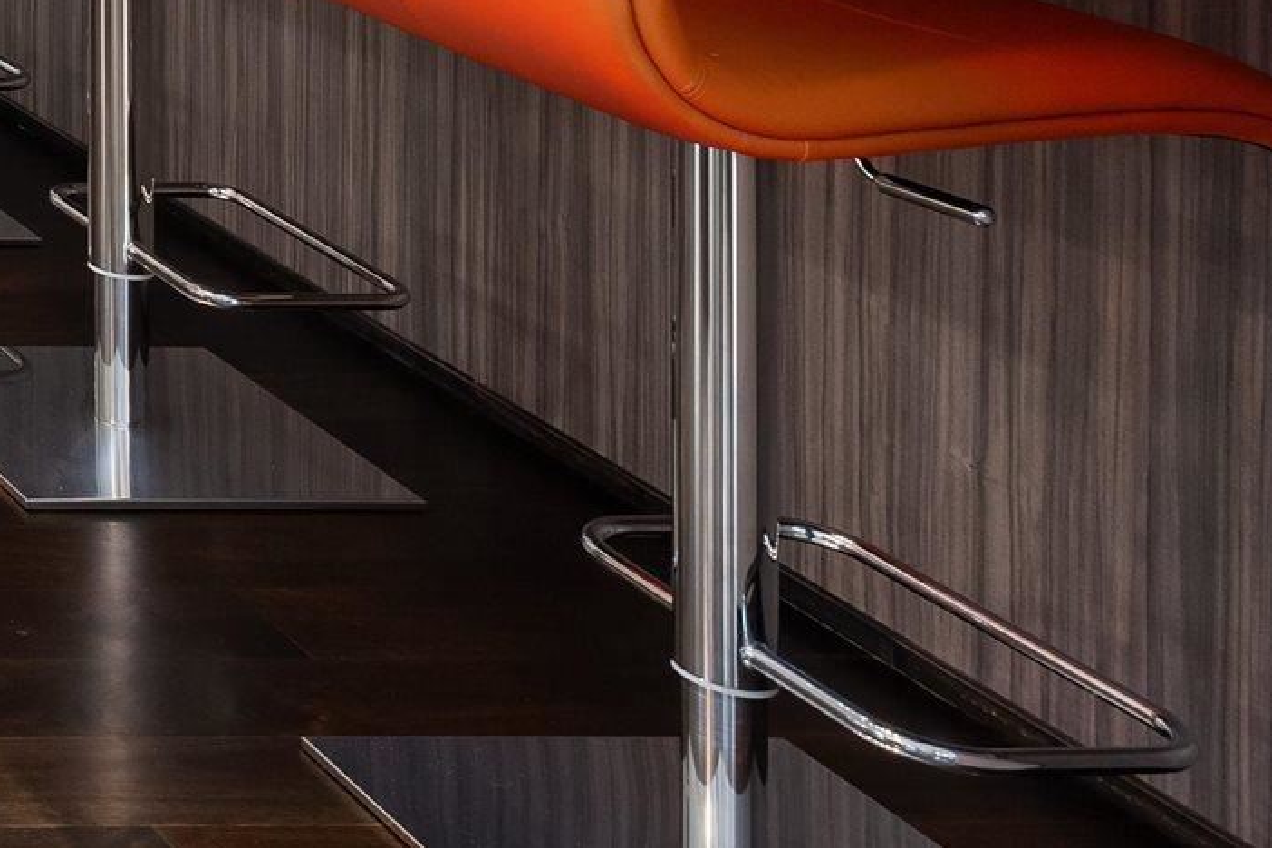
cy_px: -656
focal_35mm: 70
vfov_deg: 16.4
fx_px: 2473
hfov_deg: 19.4
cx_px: -1165
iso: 320
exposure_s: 2.5
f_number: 8
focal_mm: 16
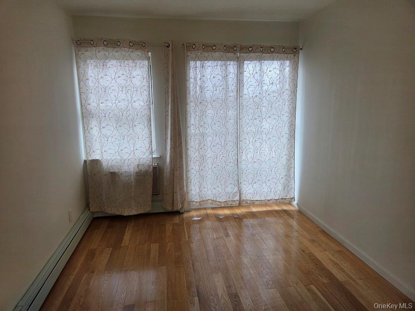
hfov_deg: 73.9
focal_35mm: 23
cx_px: 208
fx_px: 276
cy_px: 156
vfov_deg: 58.9
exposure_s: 1/120
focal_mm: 5.4
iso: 32
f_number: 1.8
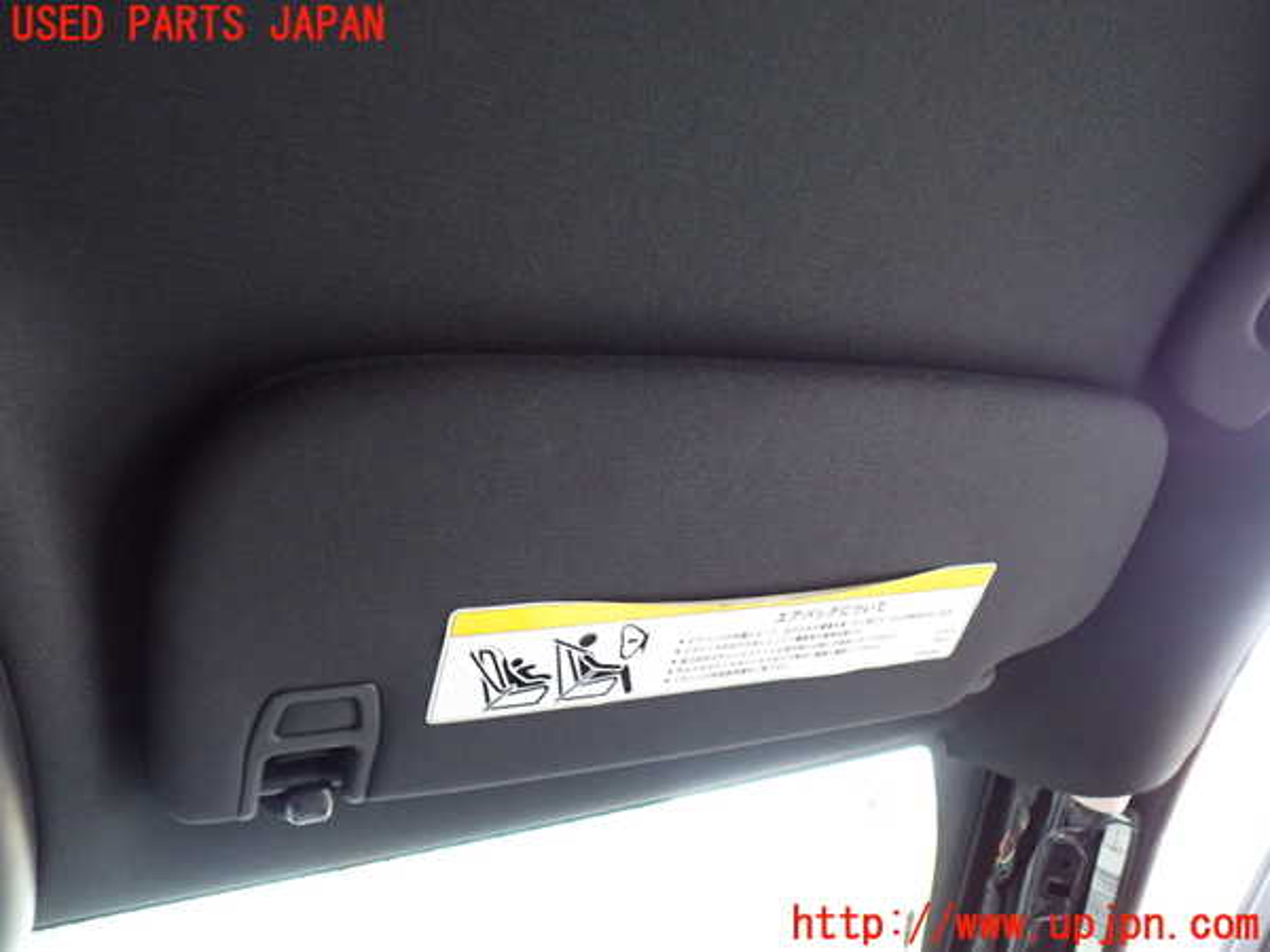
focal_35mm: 30
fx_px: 1101
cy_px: 476
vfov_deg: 46.8
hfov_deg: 60.0
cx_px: 635
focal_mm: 5.4
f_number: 2.3
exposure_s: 1/30
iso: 640
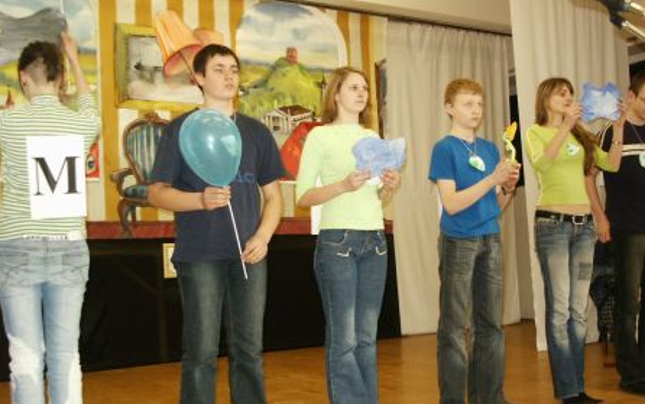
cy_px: 221
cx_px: 322
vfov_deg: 28.0
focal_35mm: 46
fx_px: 809
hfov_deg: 43.5
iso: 200
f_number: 3.6
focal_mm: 8.93
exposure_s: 1/45
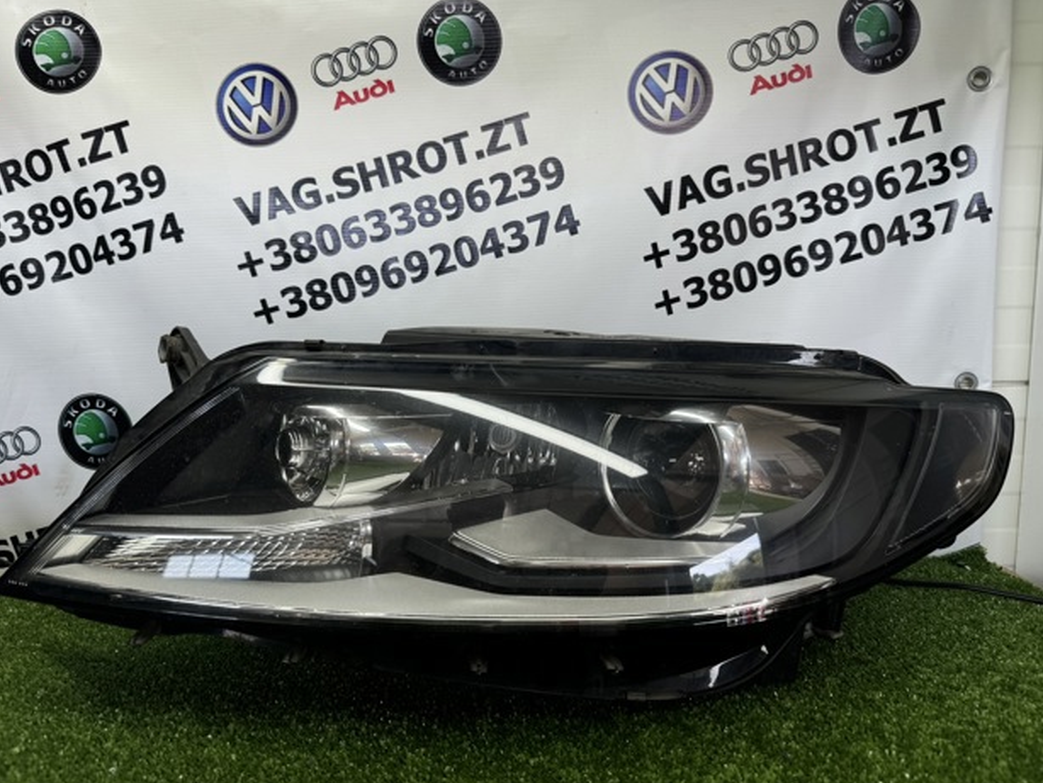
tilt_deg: -7.6
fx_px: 754
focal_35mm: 25
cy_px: 401
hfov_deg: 69.3
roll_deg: +1.3
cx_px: 503
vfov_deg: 54.9
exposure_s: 1/236
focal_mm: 6.76
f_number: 1.78
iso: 64
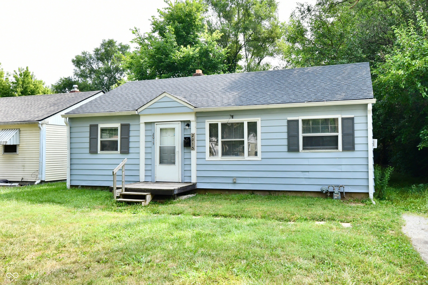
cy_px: 142
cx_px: 214
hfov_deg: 84.0
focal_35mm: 20
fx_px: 238
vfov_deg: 61.9
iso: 640
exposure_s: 1/400
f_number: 10
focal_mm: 20
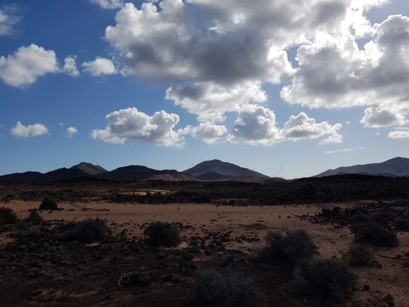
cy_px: 154
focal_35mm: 26
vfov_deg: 53.1
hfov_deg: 67.3
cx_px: 204
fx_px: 307
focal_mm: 4.2
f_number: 1.7
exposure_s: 1/8384
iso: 50
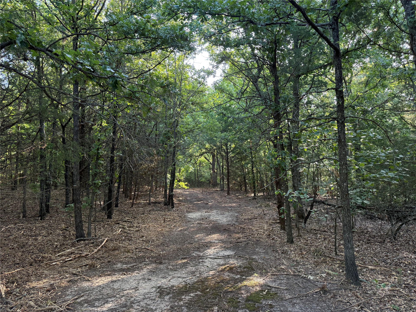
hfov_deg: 71.6
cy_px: 156
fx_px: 288
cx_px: 208
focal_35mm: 24
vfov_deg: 56.8
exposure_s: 1/121
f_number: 1.78
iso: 200
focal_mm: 6.76
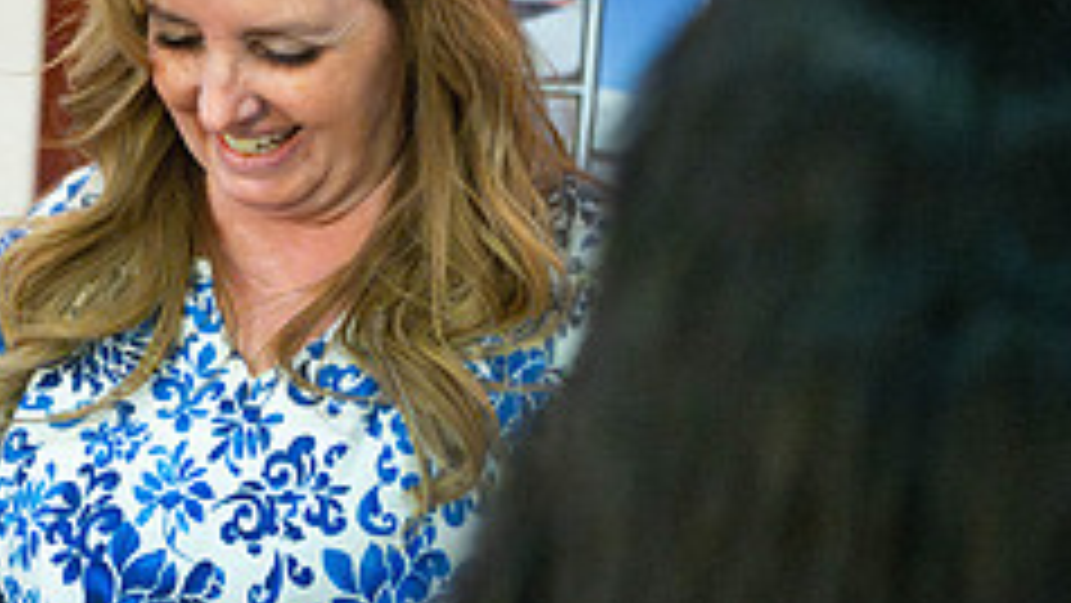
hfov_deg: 12.0
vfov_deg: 6.8
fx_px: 5084
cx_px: 324
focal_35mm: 179
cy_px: 281
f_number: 2.8
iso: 12800
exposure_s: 1/800
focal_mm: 70
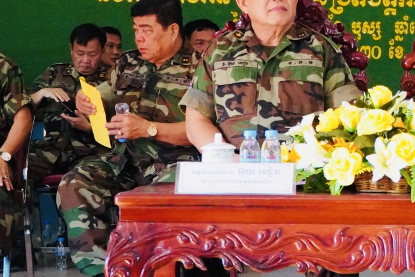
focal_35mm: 104
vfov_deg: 13.1
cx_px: 414
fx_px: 1199
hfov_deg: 19.1
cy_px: 68
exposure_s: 1/640
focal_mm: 30
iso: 10000
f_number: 4.5
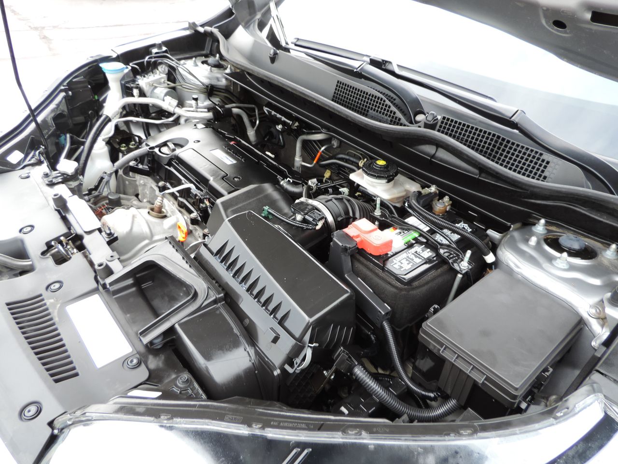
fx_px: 428
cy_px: 232
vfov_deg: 56.8
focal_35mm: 24
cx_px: 309
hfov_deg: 71.6
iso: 80
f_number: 3
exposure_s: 1/50
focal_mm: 4.3
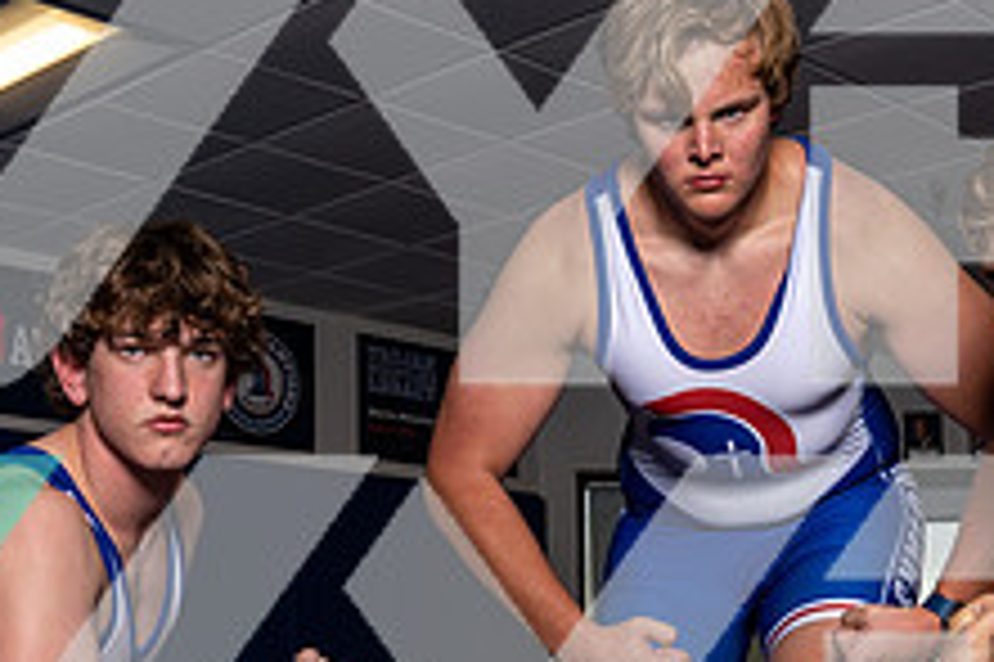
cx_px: 738
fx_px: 1738
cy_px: 696
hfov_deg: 31.4
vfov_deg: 20.7
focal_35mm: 63
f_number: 8
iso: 200
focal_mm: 24
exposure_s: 1/250
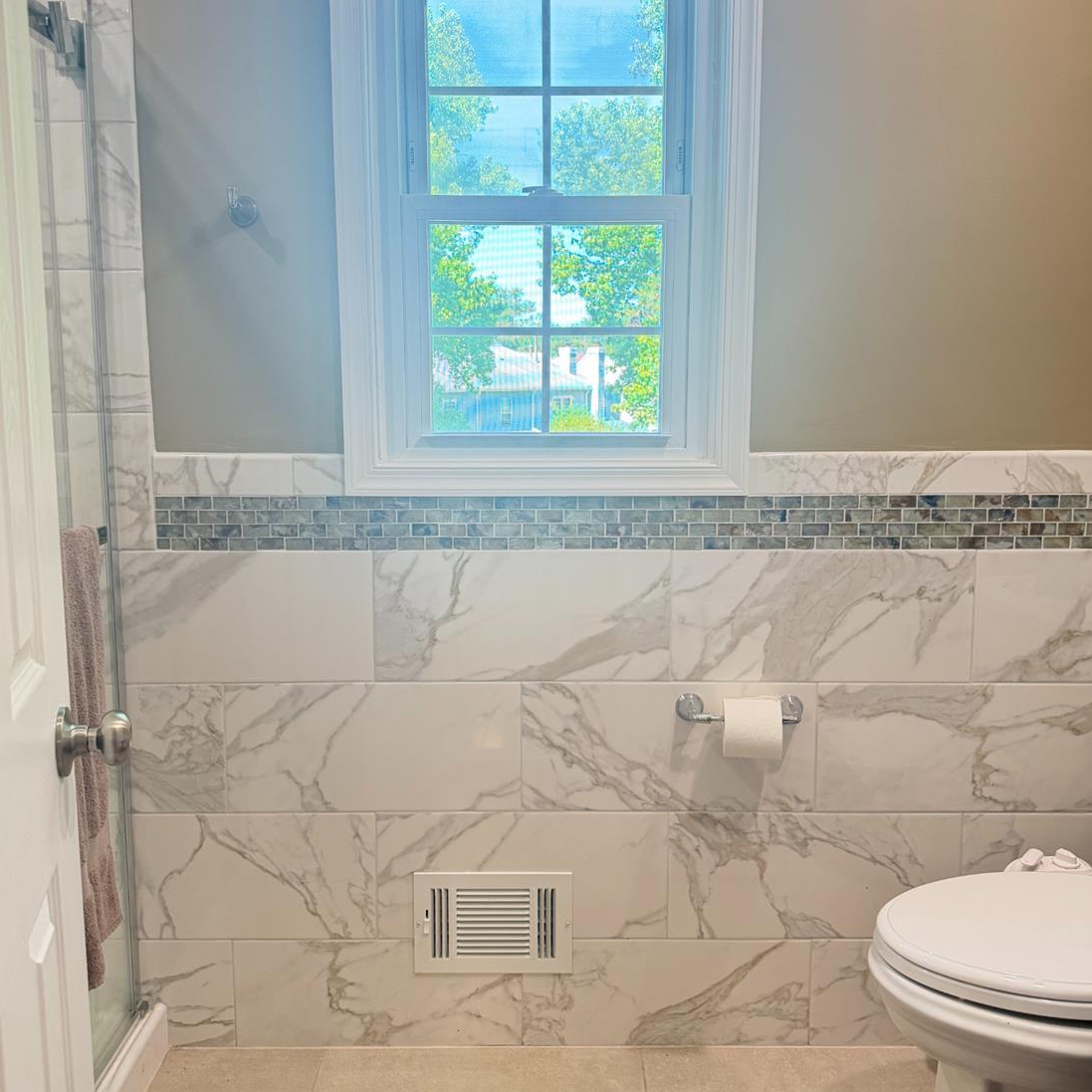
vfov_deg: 55.6
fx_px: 1035
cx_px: 546
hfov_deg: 55.6
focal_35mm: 29
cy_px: 507
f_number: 1.78
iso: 400
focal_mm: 6.76
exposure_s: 1/120
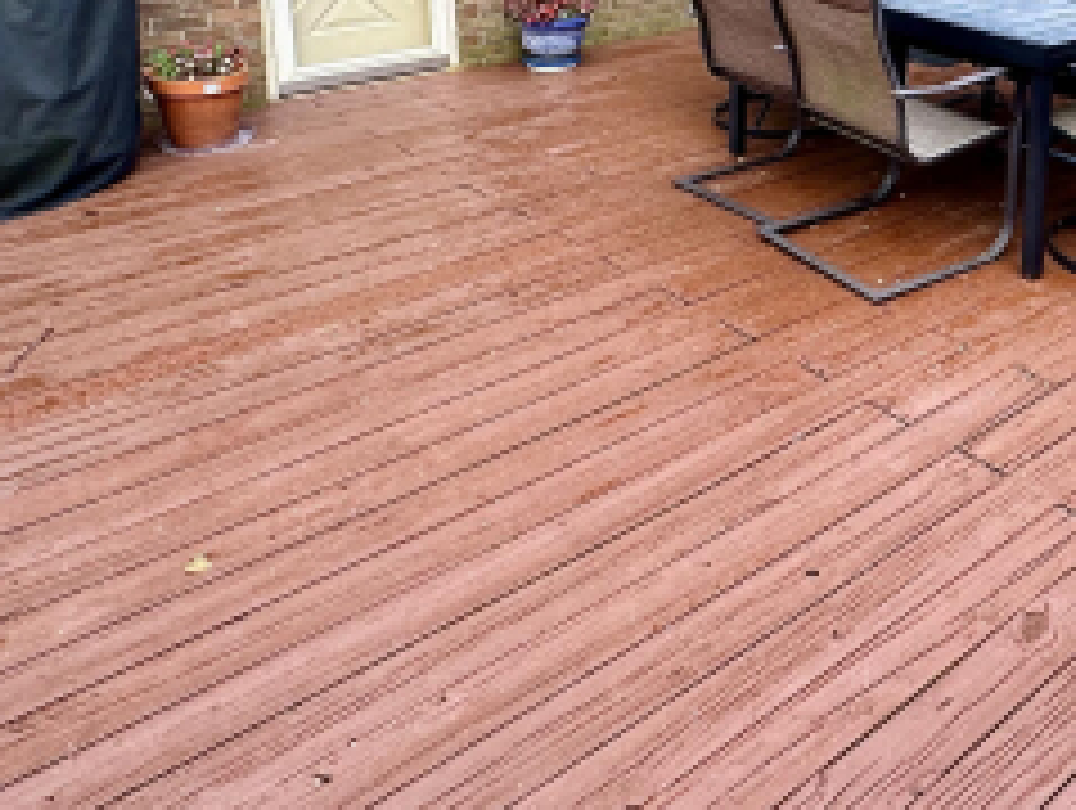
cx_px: 880
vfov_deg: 34.4
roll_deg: -1.4
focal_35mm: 39
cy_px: 50
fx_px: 1214
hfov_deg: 45.1
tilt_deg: -13.8
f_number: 2.2
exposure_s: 1/99
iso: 50
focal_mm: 2.22
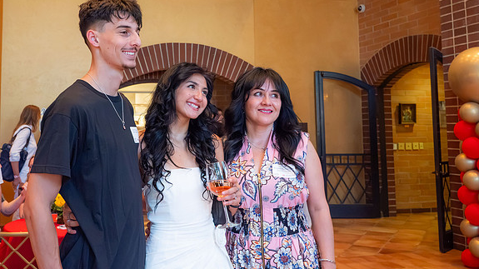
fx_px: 508
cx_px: 159
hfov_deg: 49.6
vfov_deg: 29.3
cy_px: 76
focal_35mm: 40
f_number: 5.6
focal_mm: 28
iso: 2000
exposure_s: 1/160
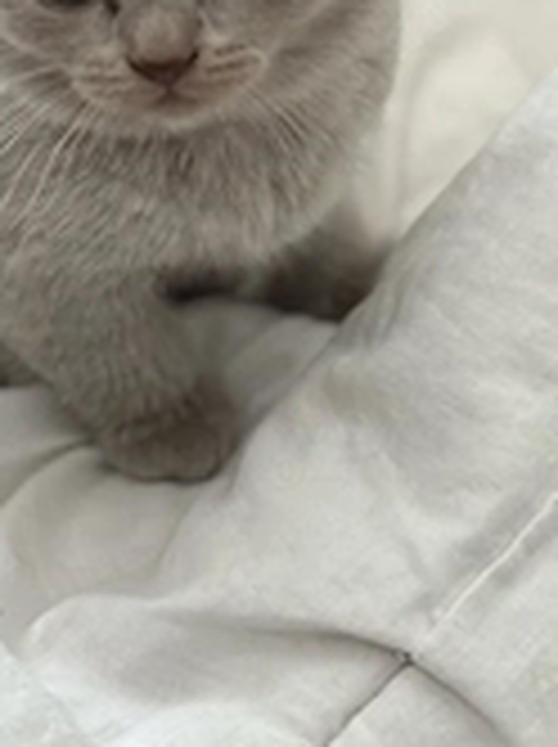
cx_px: 76
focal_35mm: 116
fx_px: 2500
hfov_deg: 12.7
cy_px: 140
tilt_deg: -40.2
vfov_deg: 16.9
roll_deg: +6.8
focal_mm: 6.76
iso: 250
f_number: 1.78
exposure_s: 1/40
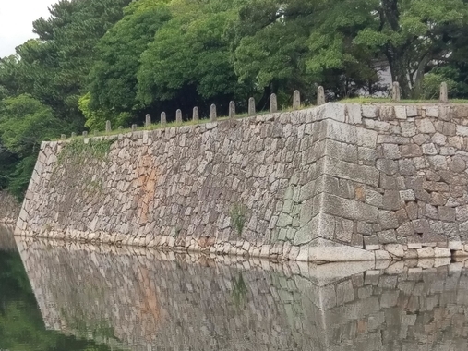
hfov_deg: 45.0
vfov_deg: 34.9
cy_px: 226
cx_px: 148
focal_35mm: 41
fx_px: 554
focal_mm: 4.58
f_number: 1.8
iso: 100
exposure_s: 1/405
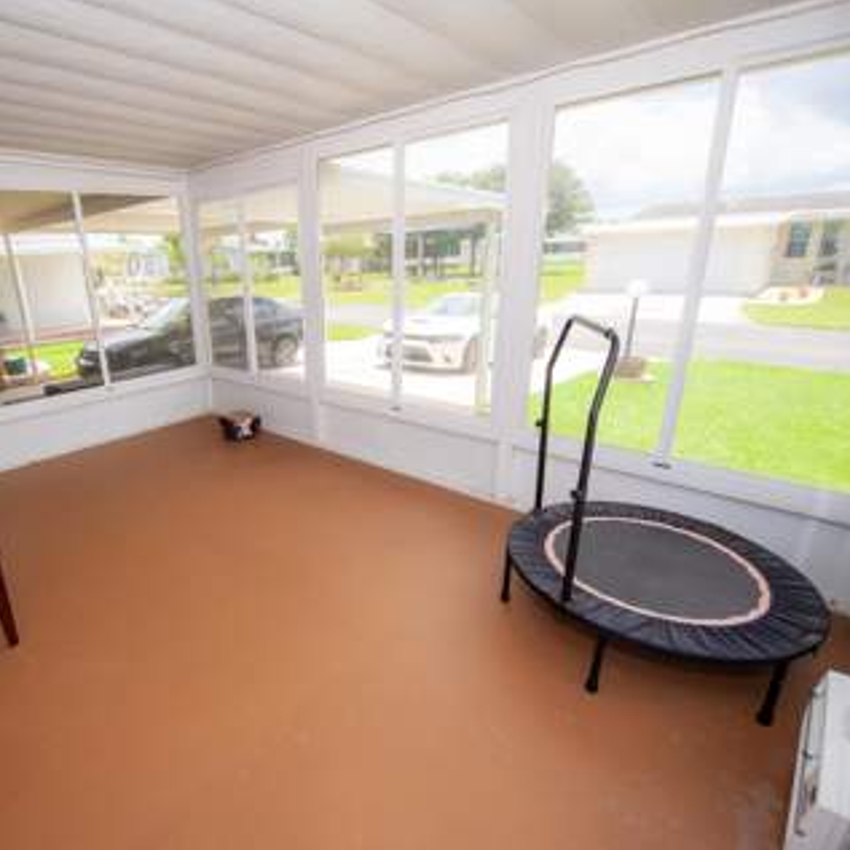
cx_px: 298
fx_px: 500
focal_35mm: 18
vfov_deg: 80.7
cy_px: 425
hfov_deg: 78.6
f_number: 3.2
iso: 1250
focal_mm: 14
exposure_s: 1/1600
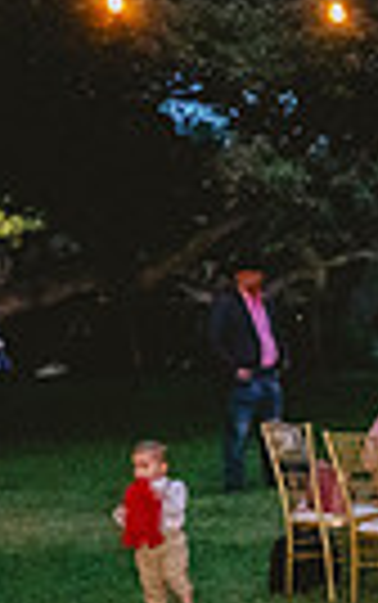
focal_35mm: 106
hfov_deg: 9.7
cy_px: 430
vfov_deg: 19.5
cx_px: 1112
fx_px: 1743
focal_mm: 24
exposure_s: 1/200
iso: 8000
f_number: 2.8
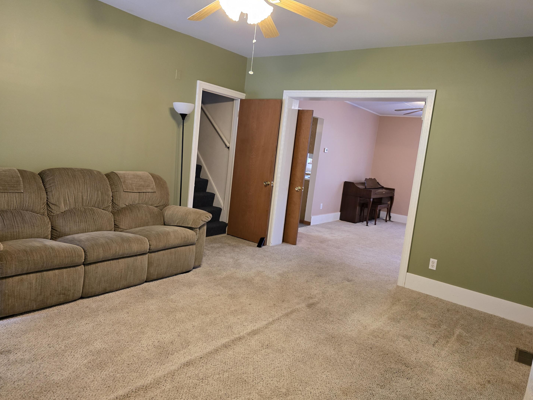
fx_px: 370
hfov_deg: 71.6
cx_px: 268
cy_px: 197
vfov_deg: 56.8
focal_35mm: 24
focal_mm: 6.3
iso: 640
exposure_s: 1/120
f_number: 1.7
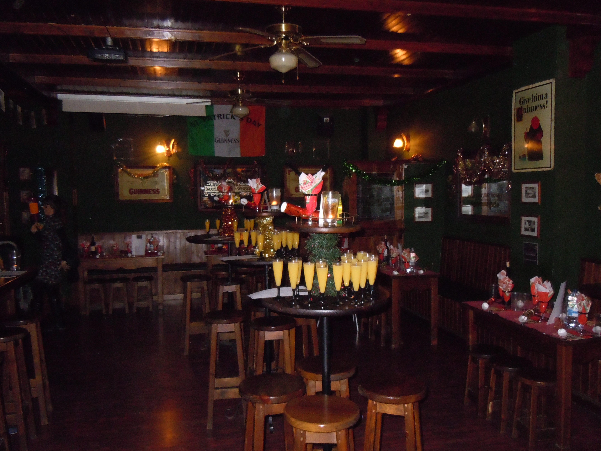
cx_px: 300
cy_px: 226
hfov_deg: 60.0
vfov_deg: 46.8
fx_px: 521
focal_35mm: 30
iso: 800
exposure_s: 1/30
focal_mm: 5.4
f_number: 3.5
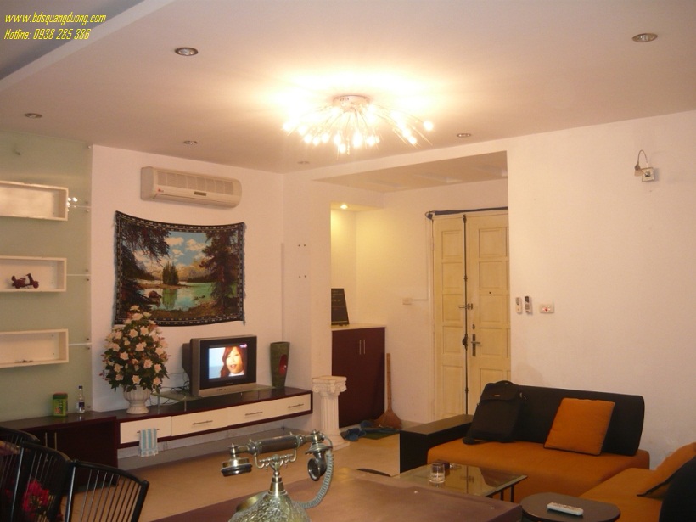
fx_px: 664
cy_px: 261
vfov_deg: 42.9
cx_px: 348
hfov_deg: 55.4
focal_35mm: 33
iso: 200
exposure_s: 1/30
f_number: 2.8
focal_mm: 5.5
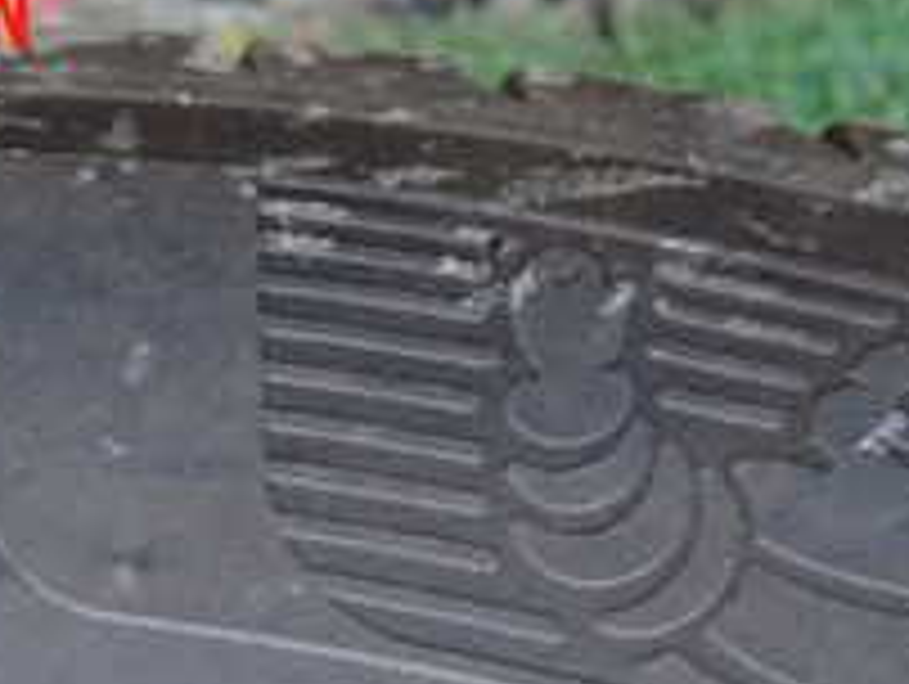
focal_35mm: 89
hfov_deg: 21.9
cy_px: 976
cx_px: 562
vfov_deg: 15.5
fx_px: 2340
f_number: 2.3
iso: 200
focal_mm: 5.4
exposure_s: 1/50
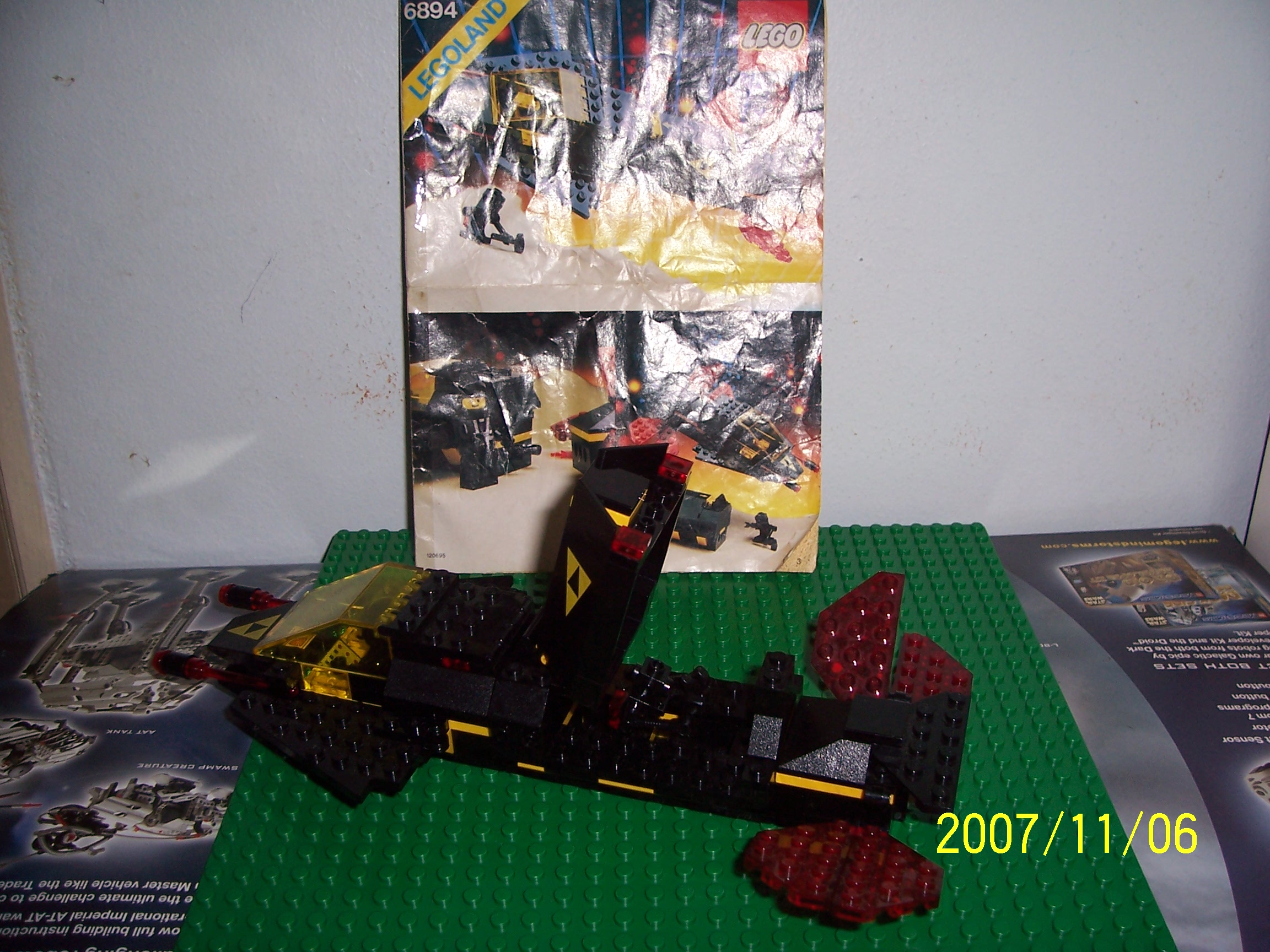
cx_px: 635
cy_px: 476
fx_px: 1247
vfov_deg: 41.8
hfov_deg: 54.0
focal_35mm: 34
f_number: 2.7
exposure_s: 1/60
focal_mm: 5.6
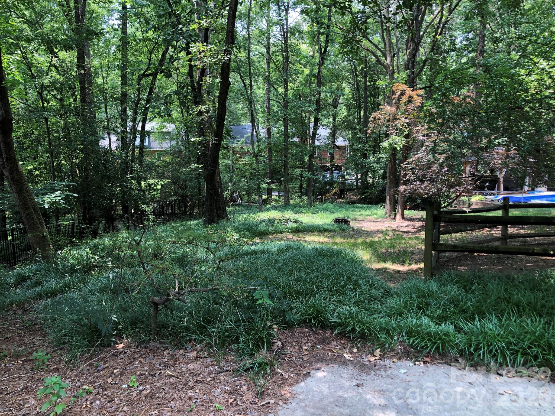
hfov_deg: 63.4
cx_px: 278
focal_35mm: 28
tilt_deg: -8.7
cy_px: 208
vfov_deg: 49.7
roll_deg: +0.0
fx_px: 449
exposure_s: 1/120
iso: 50
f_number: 1.8
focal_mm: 3.99
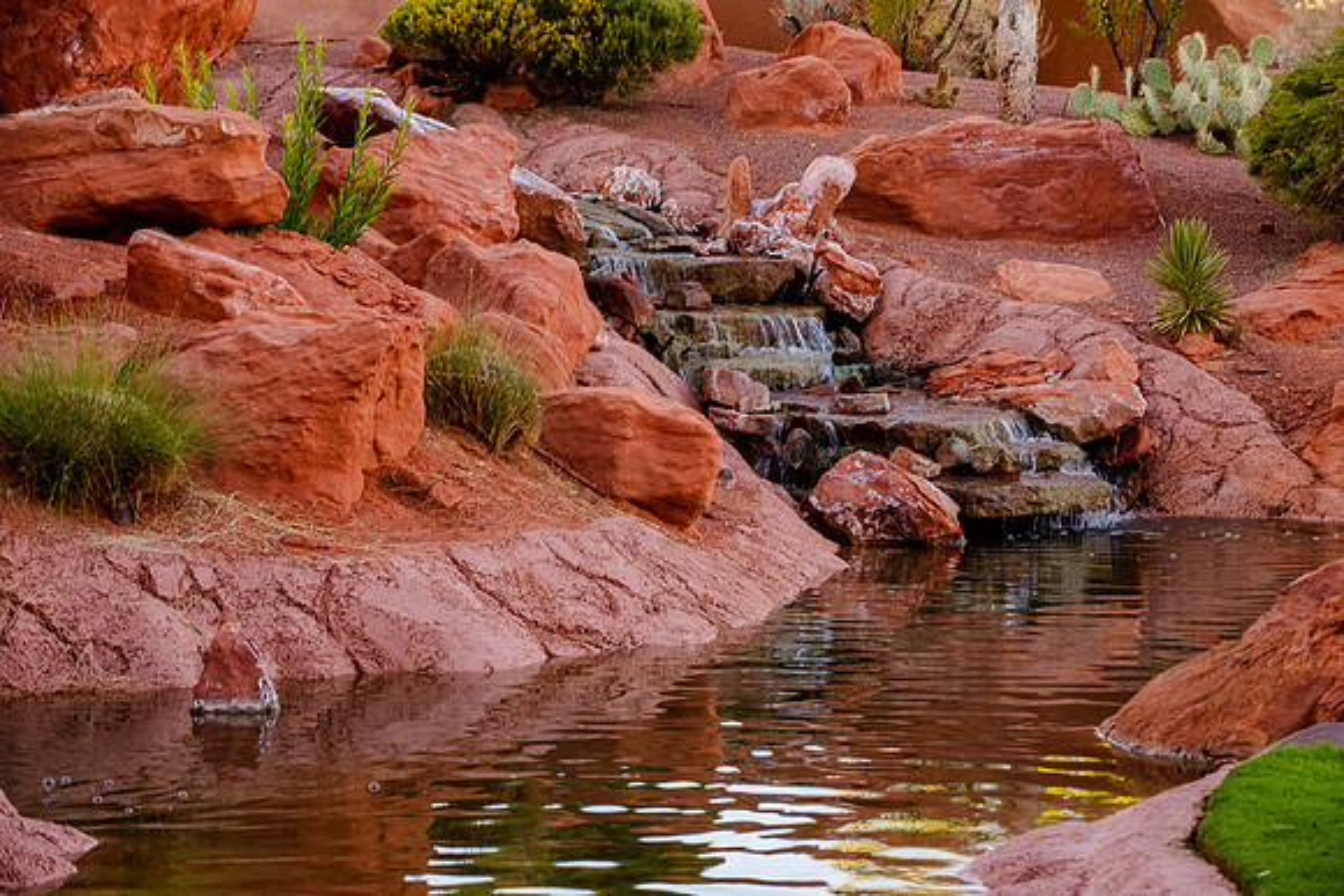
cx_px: 672
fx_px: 4481
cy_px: 448
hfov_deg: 17.1
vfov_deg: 11.4
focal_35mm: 120
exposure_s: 1/100
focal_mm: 120
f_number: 9
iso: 1000
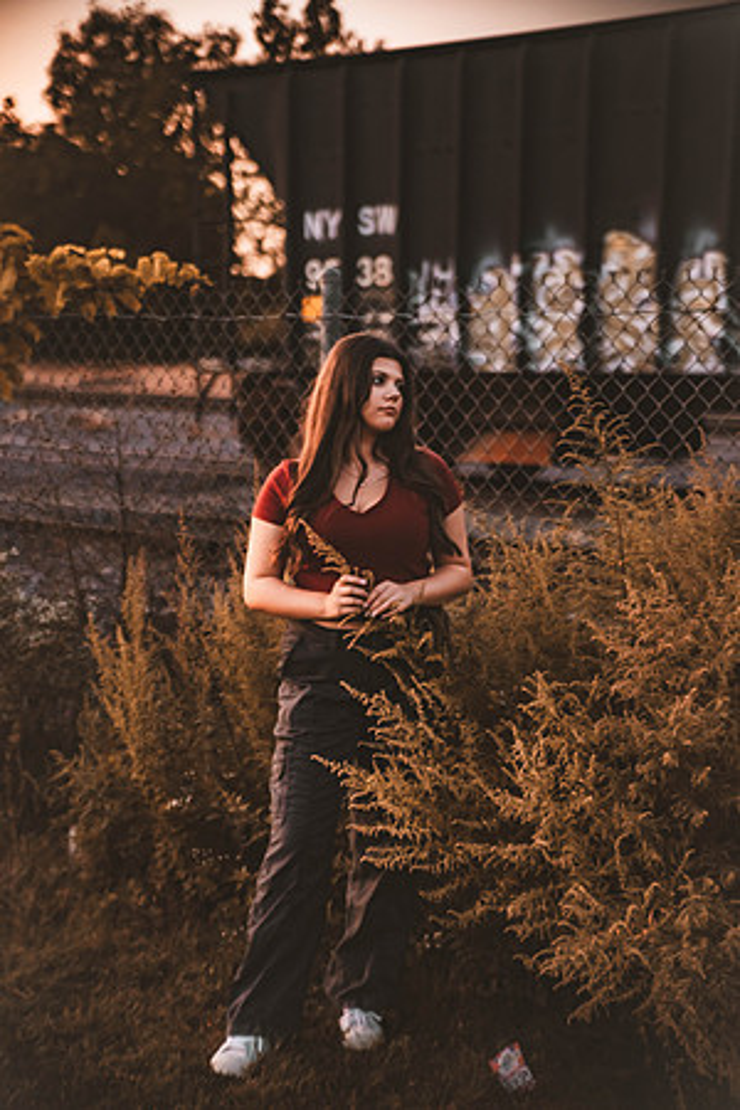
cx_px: 370
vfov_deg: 27.0
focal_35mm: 75
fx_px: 2312
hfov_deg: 18.2
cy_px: 555
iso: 1000
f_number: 2.8
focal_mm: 75
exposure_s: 1/100
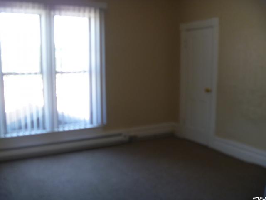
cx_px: 133
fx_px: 269
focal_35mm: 35
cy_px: 100
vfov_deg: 40.7
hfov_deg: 52.6
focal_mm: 6.3
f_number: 3.5
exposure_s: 1/30
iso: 125
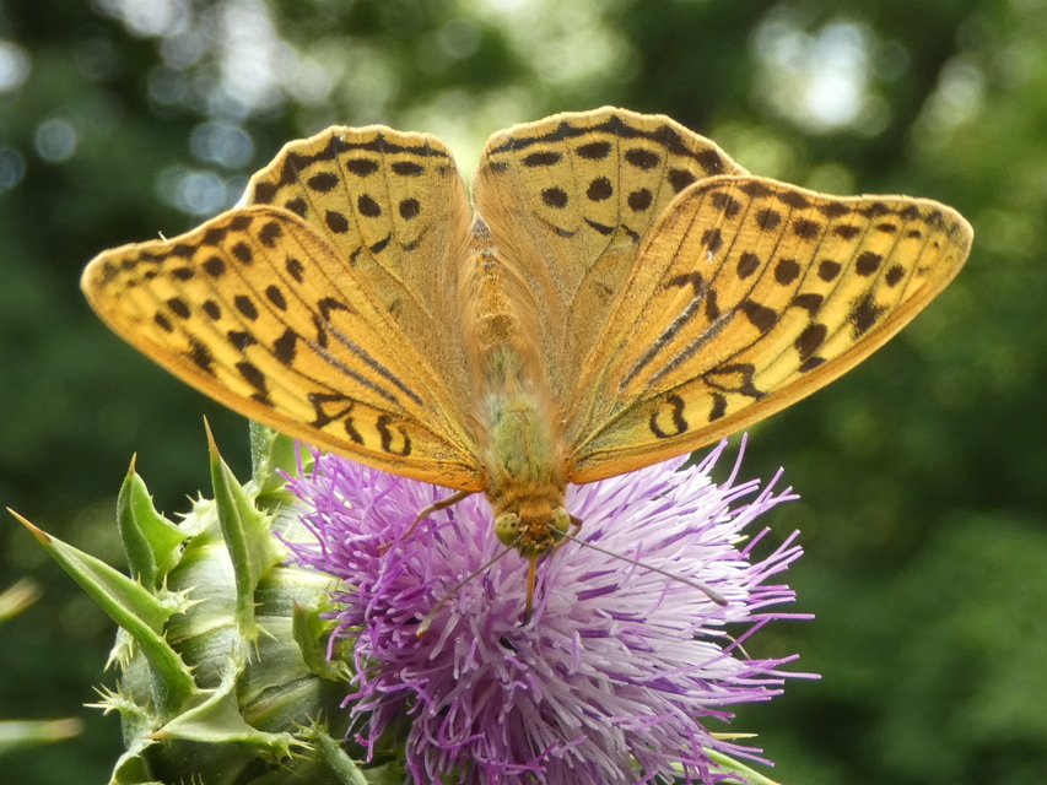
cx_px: 524
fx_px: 2965
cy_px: 392
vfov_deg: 15.1
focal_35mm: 98
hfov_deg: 20.0
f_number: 4.8
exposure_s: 1/80
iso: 250
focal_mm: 17.5
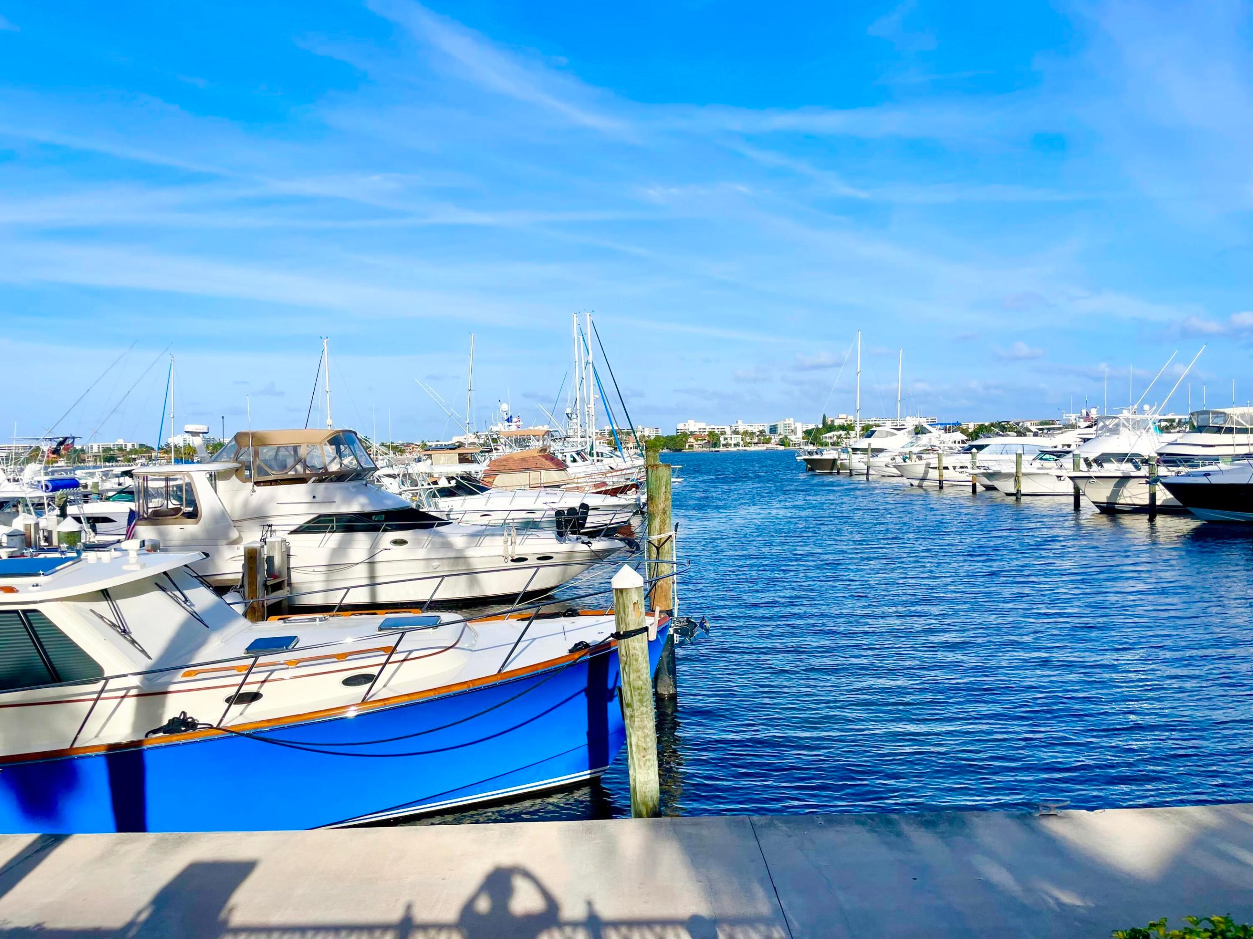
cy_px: 470
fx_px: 941
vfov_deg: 53.1
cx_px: 626
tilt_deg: +0.1
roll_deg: +1.5
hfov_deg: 67.3
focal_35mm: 26
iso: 32
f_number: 1.6
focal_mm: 4.2
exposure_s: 1/6897
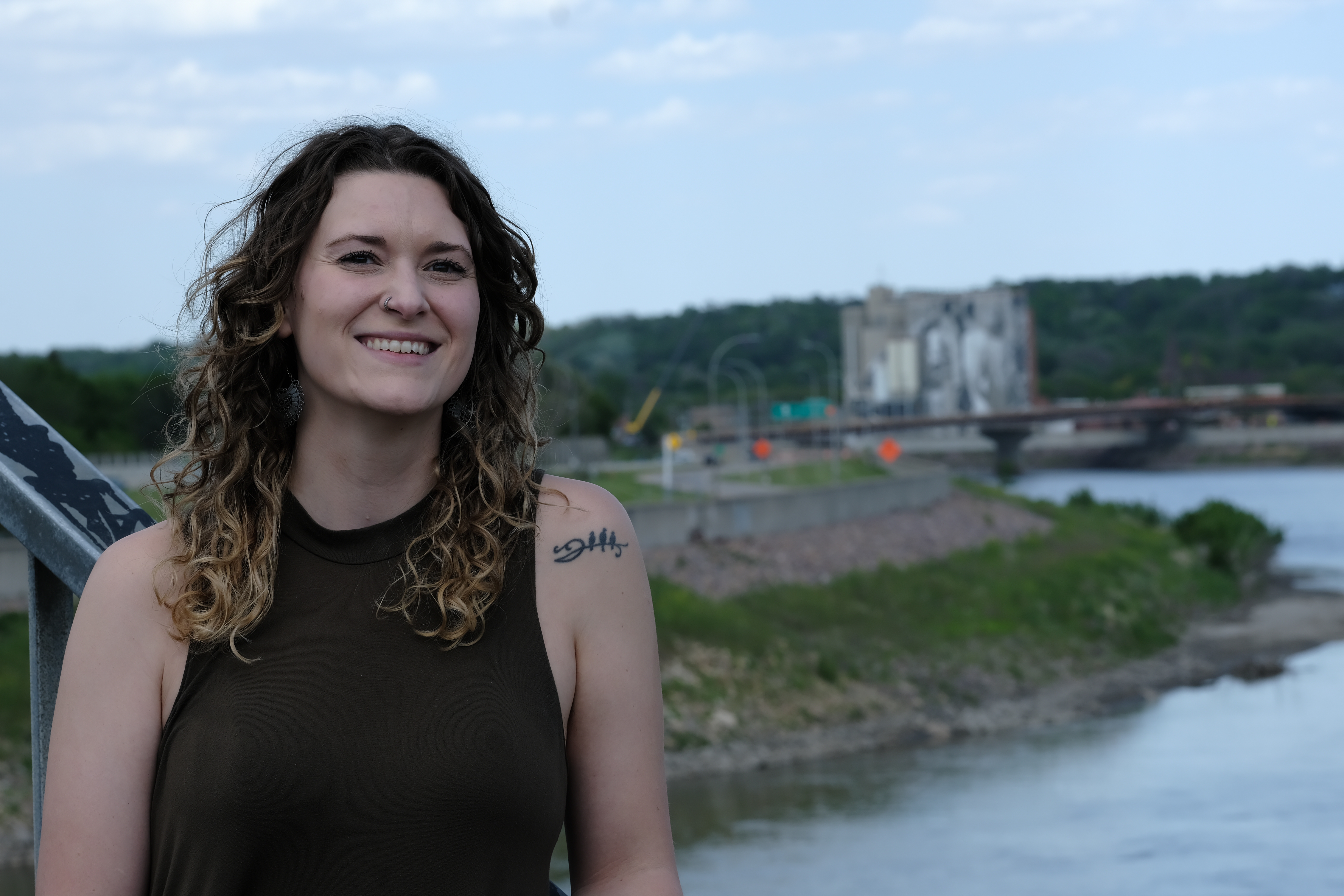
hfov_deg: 15.2
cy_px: 448
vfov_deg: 10.2
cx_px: 672
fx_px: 5040
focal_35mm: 135
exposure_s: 1/170
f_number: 10
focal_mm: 90
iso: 160
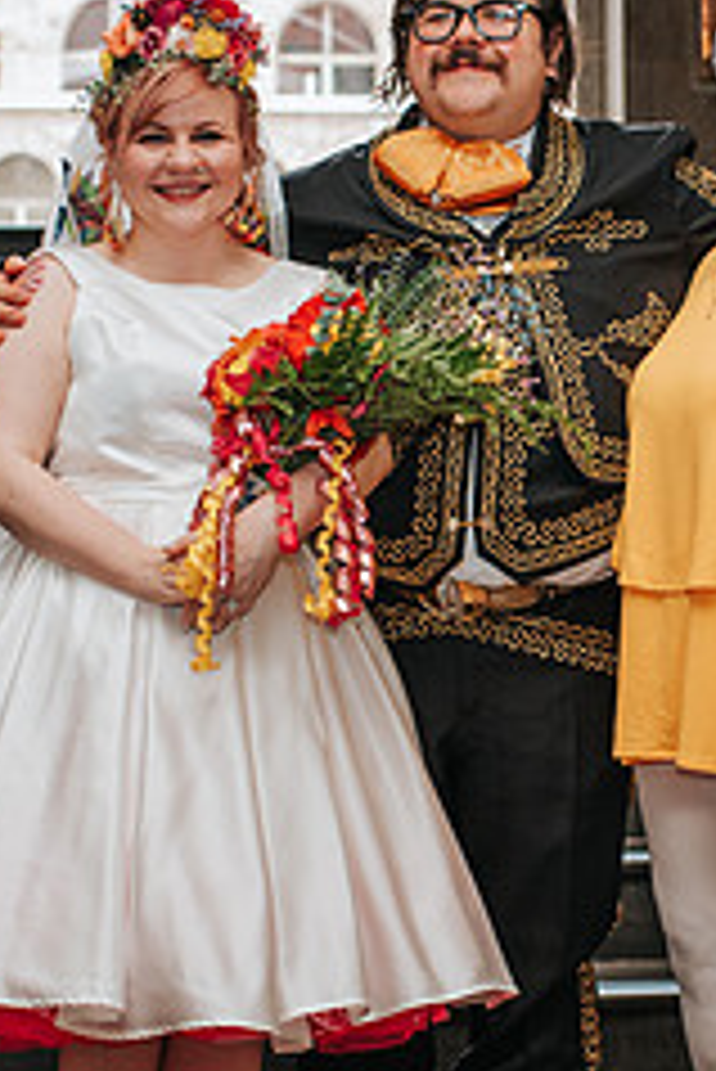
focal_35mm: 100
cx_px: 512
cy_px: 575
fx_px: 2979
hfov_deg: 13.7
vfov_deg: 20.4
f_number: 3.2
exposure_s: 1/200
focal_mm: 35
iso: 1000
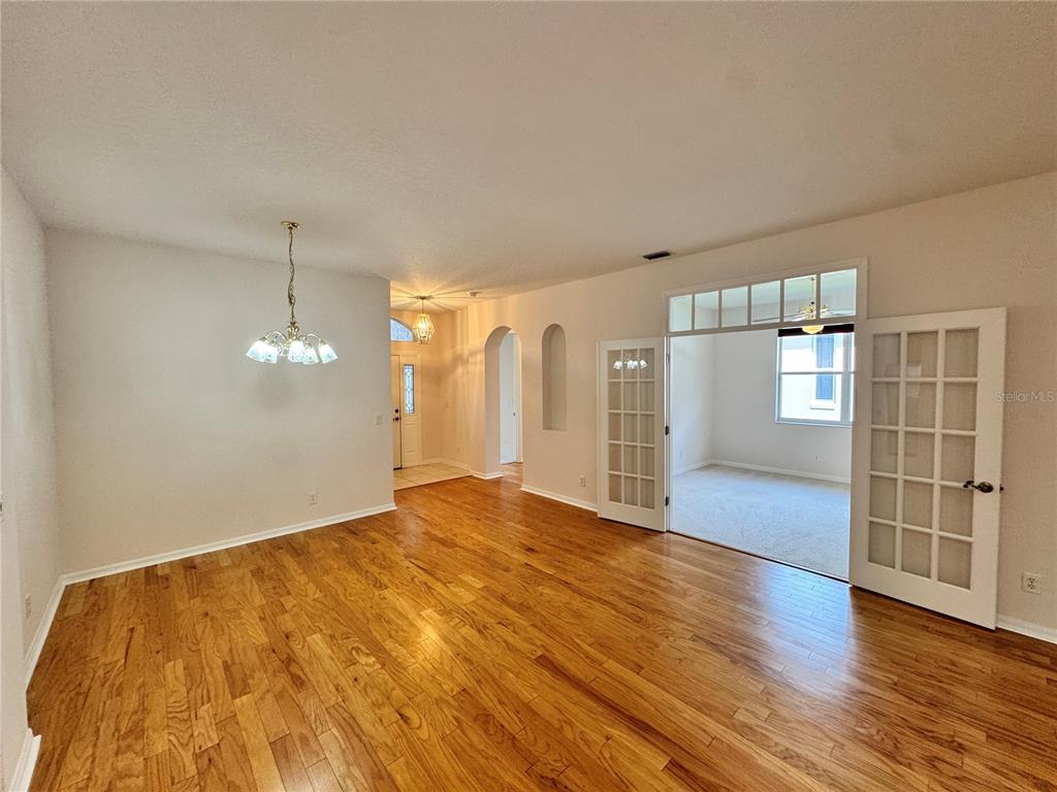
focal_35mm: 14
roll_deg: +0.3
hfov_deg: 102.1
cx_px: 528
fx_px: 427
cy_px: 396
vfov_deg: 85.7
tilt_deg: -3.6
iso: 160
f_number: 2.2
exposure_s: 1/120
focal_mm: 2.22
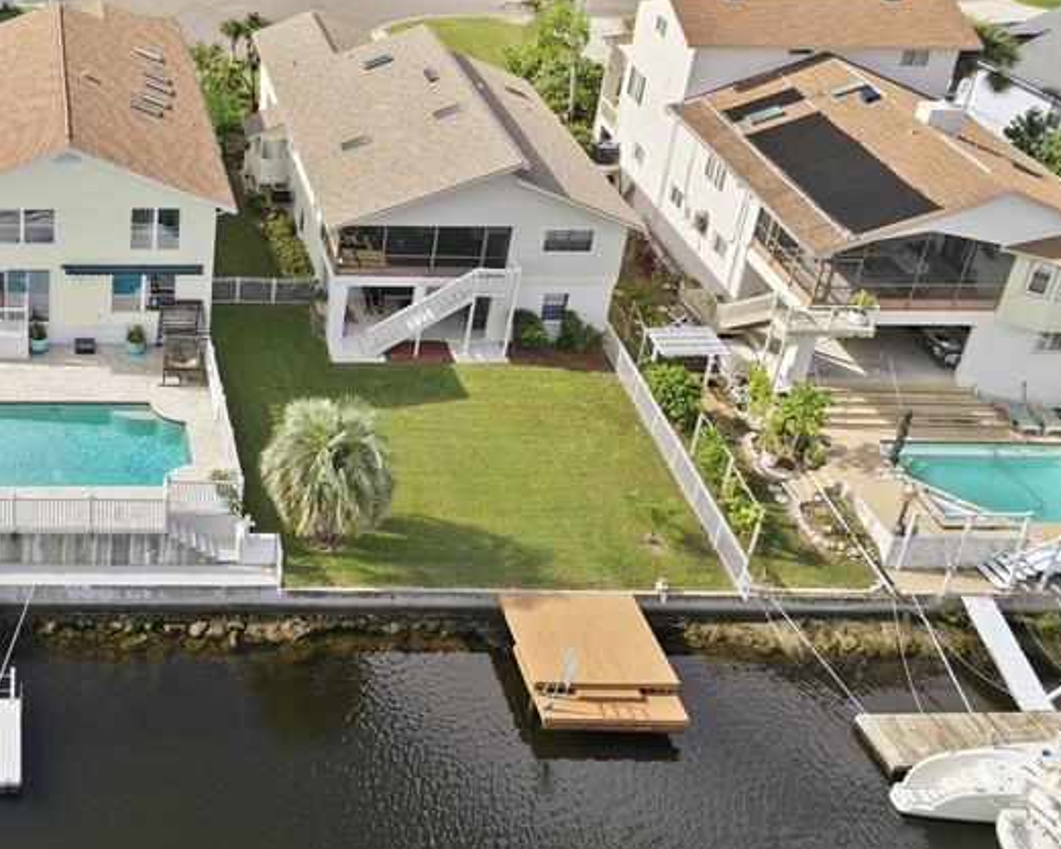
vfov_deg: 31.7
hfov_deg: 36.7
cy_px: 143
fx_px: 1445
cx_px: 33
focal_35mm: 46
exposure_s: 1/4000
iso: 220
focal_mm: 8.7
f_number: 1.8
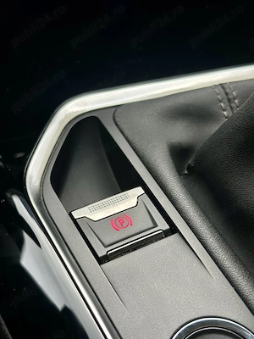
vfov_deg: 39.7
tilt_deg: -42.5
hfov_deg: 30.3
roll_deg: -6.3
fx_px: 470
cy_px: 170
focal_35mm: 48
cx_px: 127
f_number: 1.78
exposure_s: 1/366
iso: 80
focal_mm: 6.86
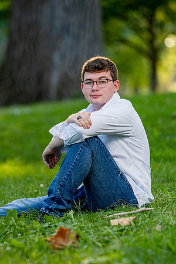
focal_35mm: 180
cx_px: 88
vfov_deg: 11.4
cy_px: 132
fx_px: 1320
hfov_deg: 7.6
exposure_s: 1/250
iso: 200
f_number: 3.2
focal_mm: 180
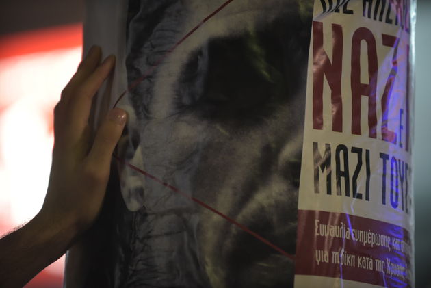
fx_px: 2396
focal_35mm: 200
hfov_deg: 10.3
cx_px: 216
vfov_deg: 6.9
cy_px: 144
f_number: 2.8
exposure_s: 1/160
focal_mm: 200
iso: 3200
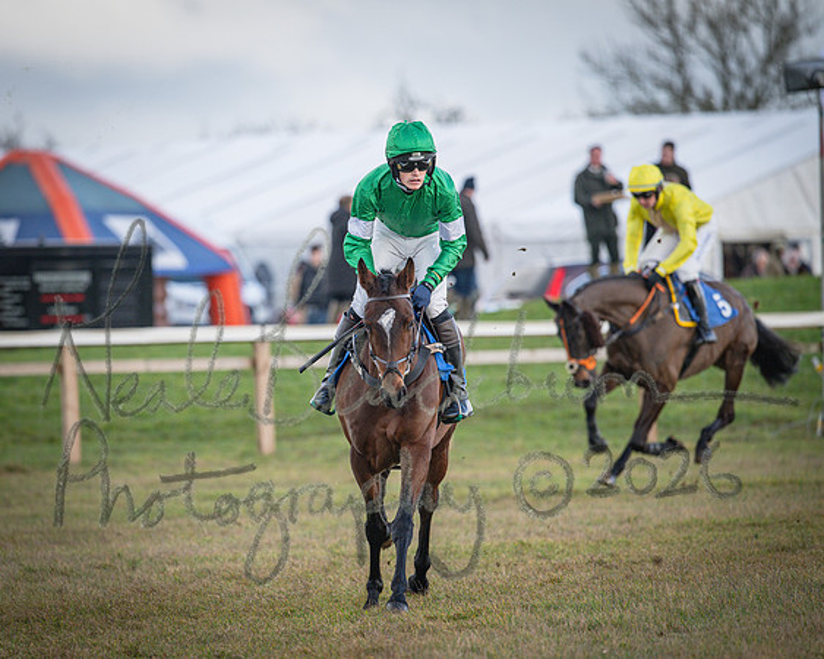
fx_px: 10982
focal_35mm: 450
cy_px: 330
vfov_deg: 3.4
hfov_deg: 4.3
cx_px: 330
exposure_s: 1/1250
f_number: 5
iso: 800
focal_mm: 400
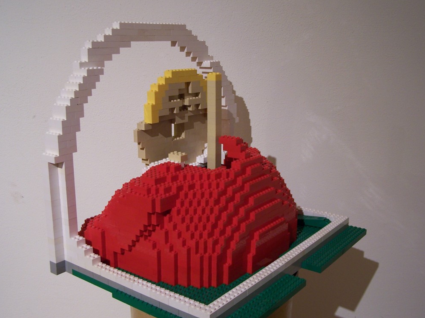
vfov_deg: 36.8
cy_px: 162
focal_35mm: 39
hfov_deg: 47.9
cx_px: 215
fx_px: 479
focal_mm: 6.3
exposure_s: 1/2
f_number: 2.8
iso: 80
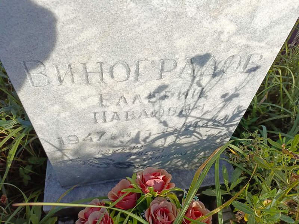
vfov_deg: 54.9
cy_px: 112
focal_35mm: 25
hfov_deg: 69.4
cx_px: 150
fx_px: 216
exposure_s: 1/992
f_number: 1.69
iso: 113
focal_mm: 4.76
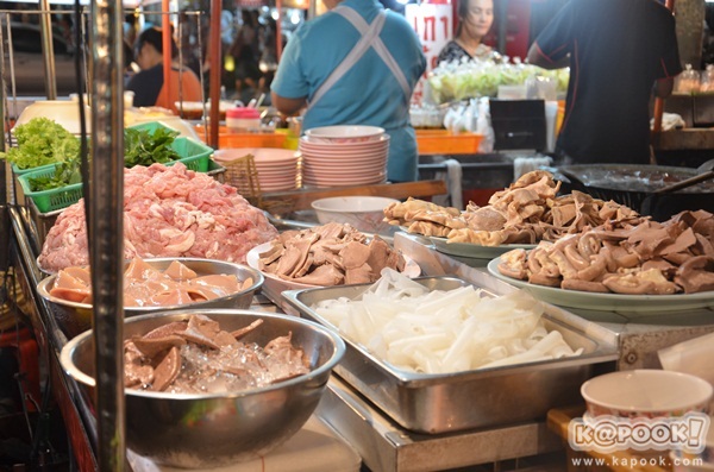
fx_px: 1039
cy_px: 236
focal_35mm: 52
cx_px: 357
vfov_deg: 25.6
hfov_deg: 37.9
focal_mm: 35
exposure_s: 1/40
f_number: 4.5
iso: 640
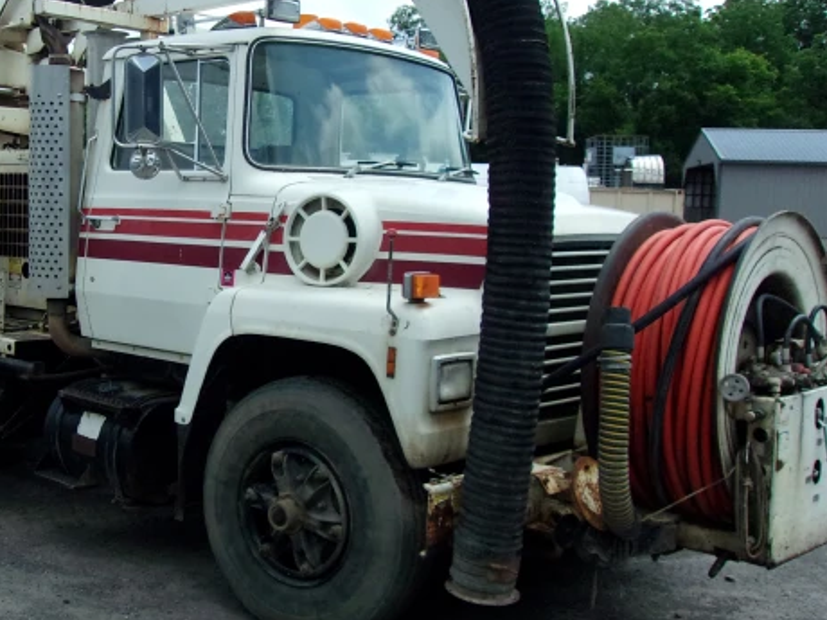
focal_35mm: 47
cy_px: 298
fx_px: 1123
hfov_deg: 39.4
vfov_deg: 30.9
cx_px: 214
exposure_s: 1/200
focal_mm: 4.9
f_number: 10.4
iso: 200
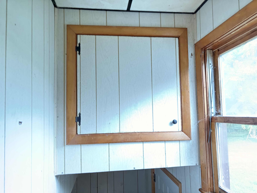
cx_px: 128
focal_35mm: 26
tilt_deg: +3.9
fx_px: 193
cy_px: 96
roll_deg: +1.0
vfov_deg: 53.1
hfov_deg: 67.3
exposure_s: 1/20
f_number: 1.6
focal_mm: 5.96
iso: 1000
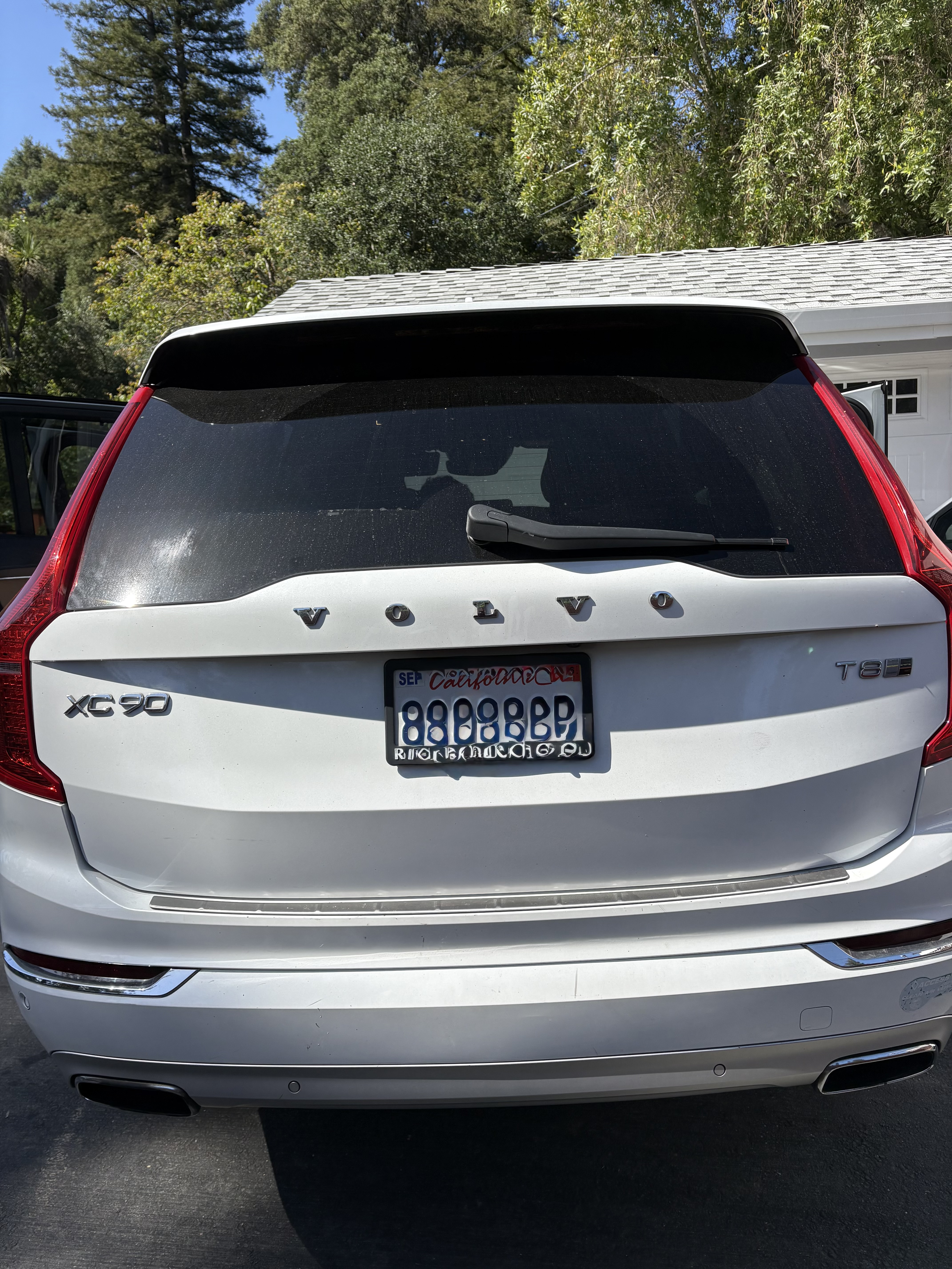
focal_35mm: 26
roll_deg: +2.5
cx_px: 476
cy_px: 634
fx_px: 953
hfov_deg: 53.1
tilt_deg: -5.6
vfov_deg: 67.3
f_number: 1.6
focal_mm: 5.96
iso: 50
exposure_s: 1/2865
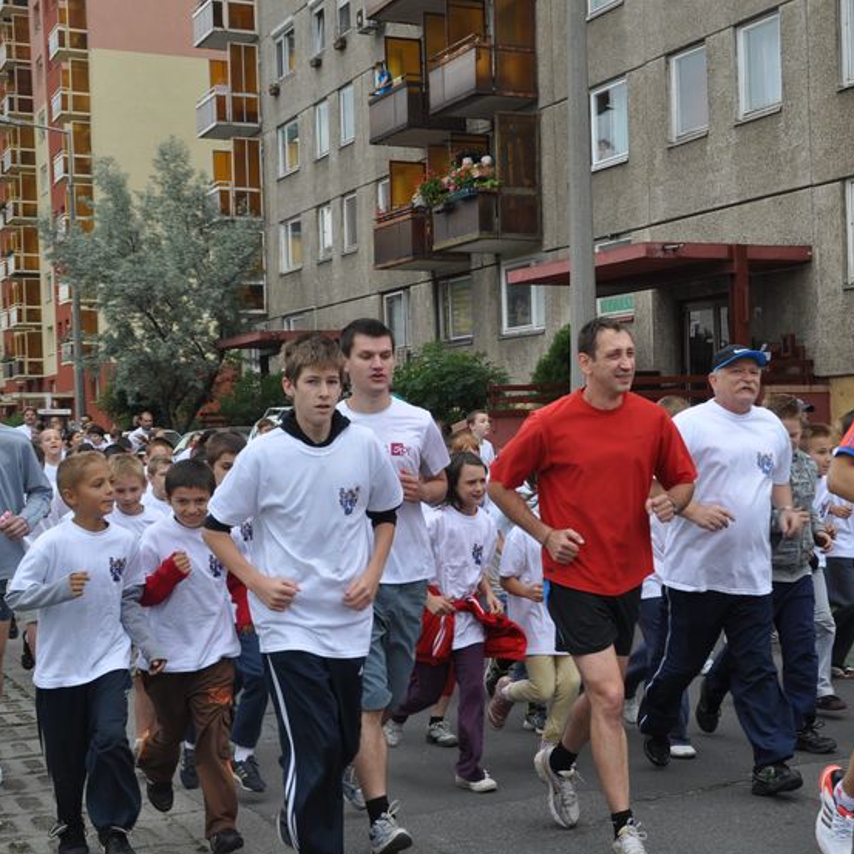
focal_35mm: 58
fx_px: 1619
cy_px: 435
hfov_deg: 29.2
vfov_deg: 29.6
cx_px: 619
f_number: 8
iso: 200
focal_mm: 28
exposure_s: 1/250
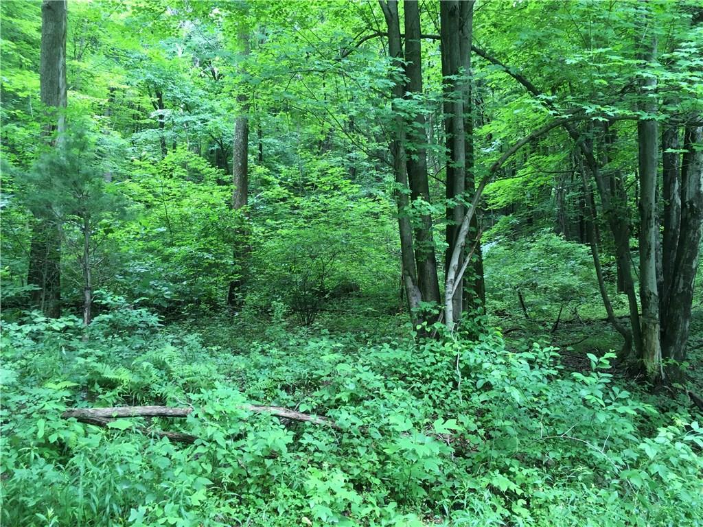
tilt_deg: +8.5
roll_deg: +1.4
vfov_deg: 48.2
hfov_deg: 61.7
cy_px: 264
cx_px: 352
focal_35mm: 29
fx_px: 589
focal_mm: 4.15
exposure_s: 1/30
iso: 50
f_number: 2.2
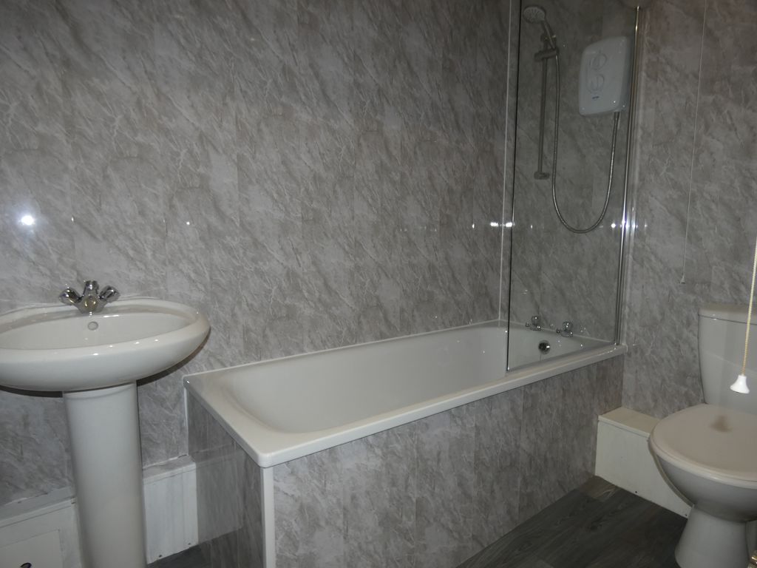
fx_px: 437
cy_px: 284
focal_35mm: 20
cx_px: 378
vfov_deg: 66.0
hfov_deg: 81.7
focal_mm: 3.6
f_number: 2.8
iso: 80
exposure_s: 1/60
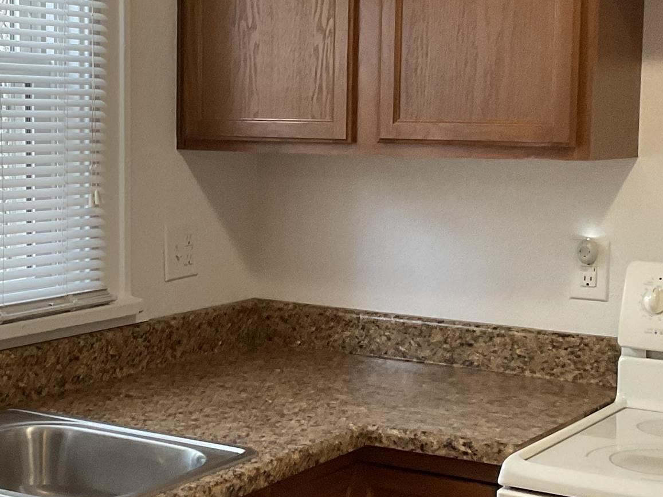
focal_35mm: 77
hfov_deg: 25.3
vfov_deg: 19.1
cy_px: 246
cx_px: 248
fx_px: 1475
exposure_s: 1/60
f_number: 1.8
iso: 80
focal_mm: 3
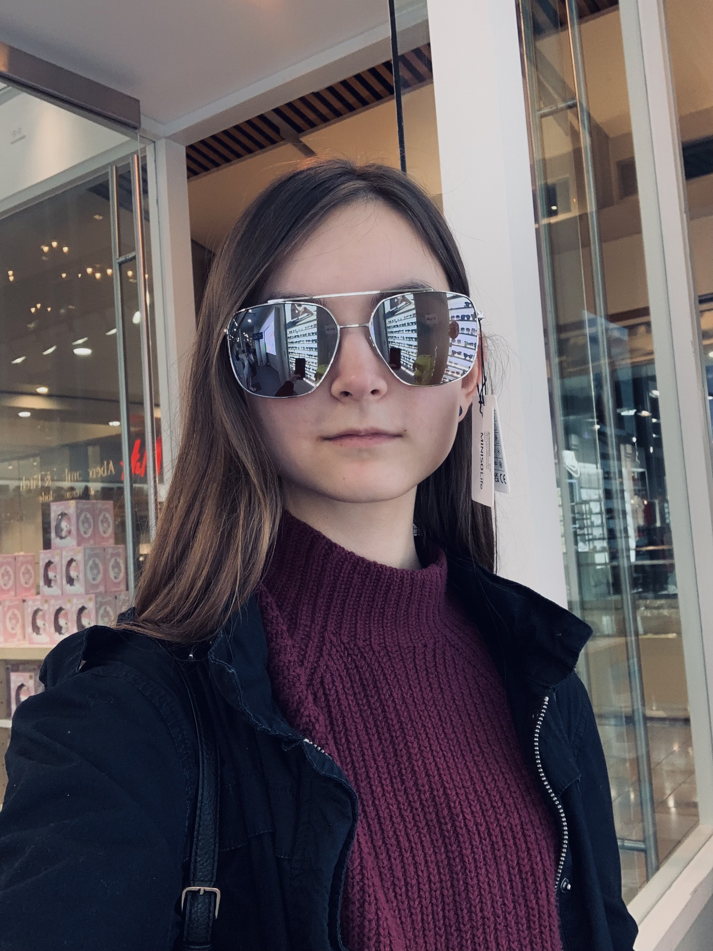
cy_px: 476
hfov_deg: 44.2
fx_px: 879
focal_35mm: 32
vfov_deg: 56.8
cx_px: 356
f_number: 2.2
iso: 64
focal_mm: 2.87
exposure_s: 1/60
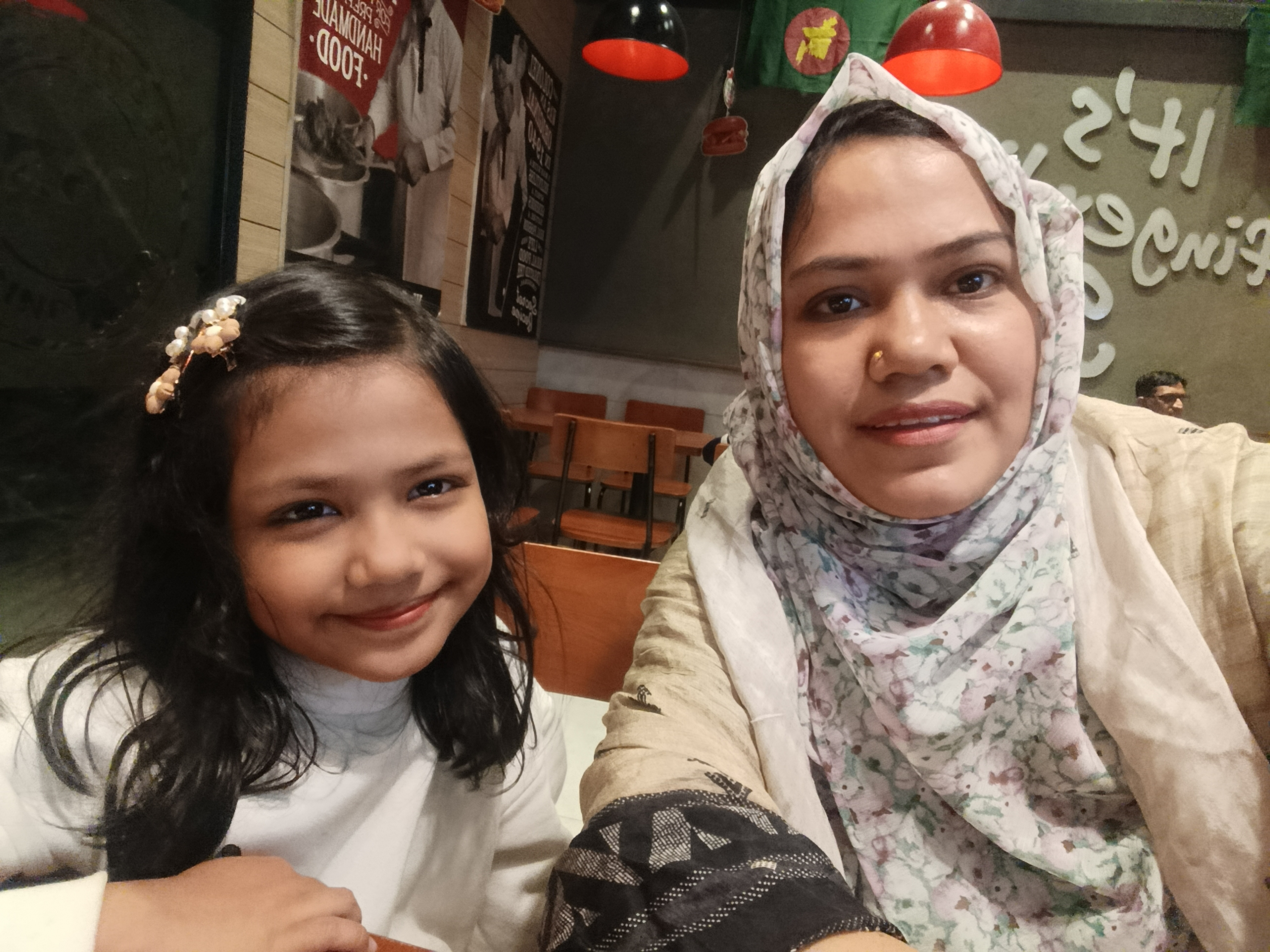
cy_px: 476
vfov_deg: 63.4
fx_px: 770
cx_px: 635
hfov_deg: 79.0
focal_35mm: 21
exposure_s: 1/25
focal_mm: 2.23
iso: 746
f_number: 2.2
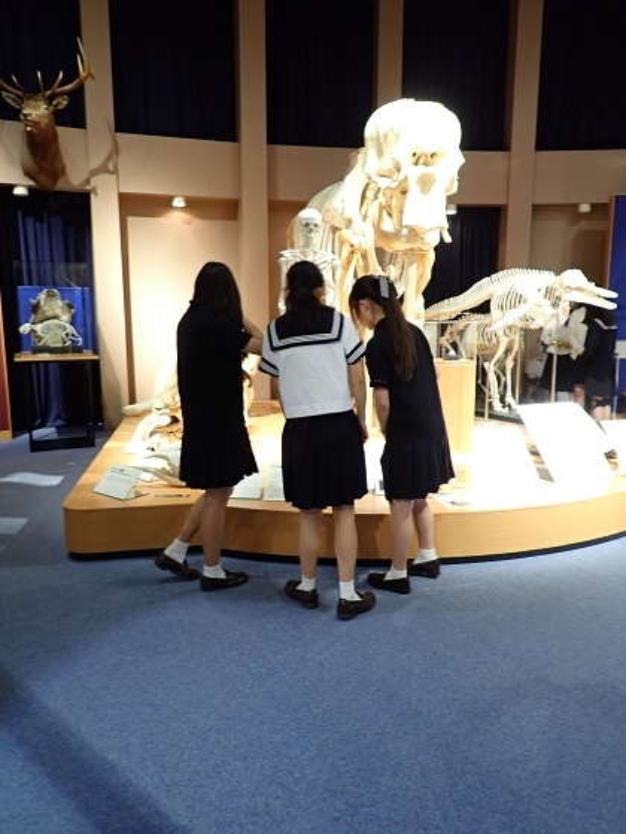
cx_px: 313
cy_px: 417
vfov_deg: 69.4
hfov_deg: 54.9
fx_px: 603
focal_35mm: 25
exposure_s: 1/30
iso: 250
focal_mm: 4.5
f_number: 2
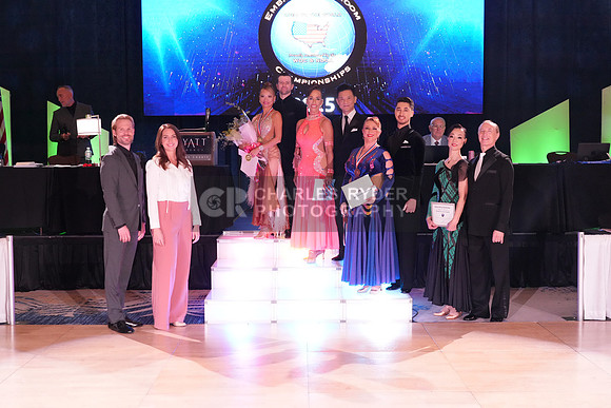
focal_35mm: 44
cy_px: 204
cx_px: 306
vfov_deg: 30.5
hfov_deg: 44.5
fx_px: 747
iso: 6400
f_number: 5
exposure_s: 1/200
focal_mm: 44
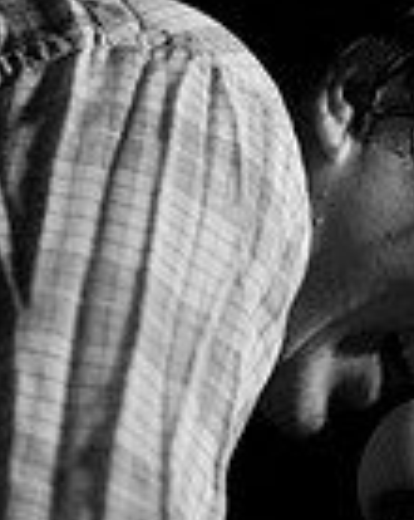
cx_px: 476
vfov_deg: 11.6
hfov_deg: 9.5
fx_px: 2464
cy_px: 731
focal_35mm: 161
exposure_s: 1/80
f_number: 3.2
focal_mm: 35
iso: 800
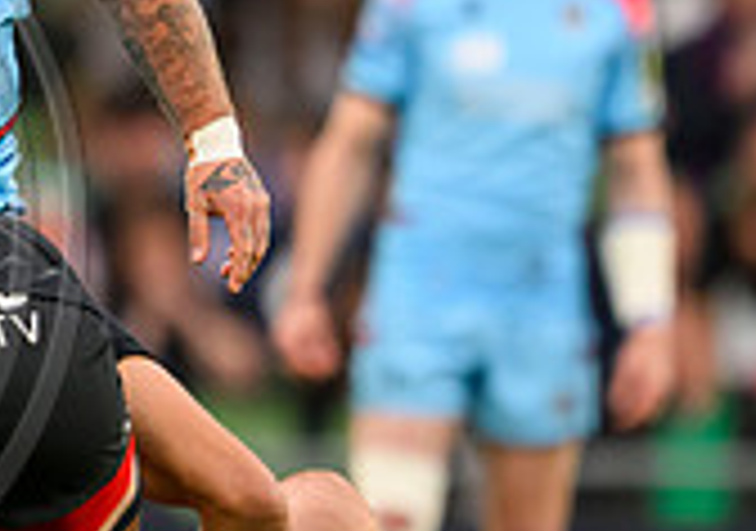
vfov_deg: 0.6
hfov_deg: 0.8
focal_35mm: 2406
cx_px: -47
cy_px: 178
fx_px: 51370
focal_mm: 560
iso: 2000
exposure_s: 1/1250
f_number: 4
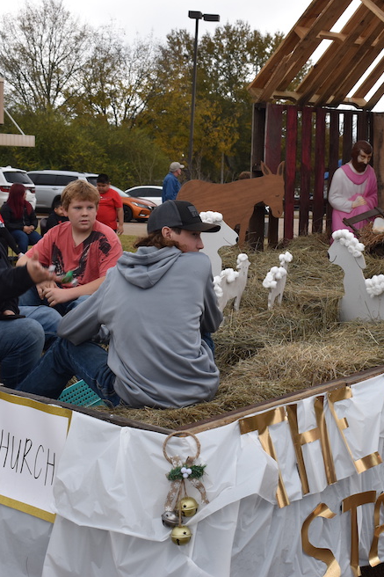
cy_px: 289
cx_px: 269
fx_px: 989
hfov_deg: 21.9
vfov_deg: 32.5
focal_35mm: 62
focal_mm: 27
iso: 200
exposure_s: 1/250
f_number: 5.6
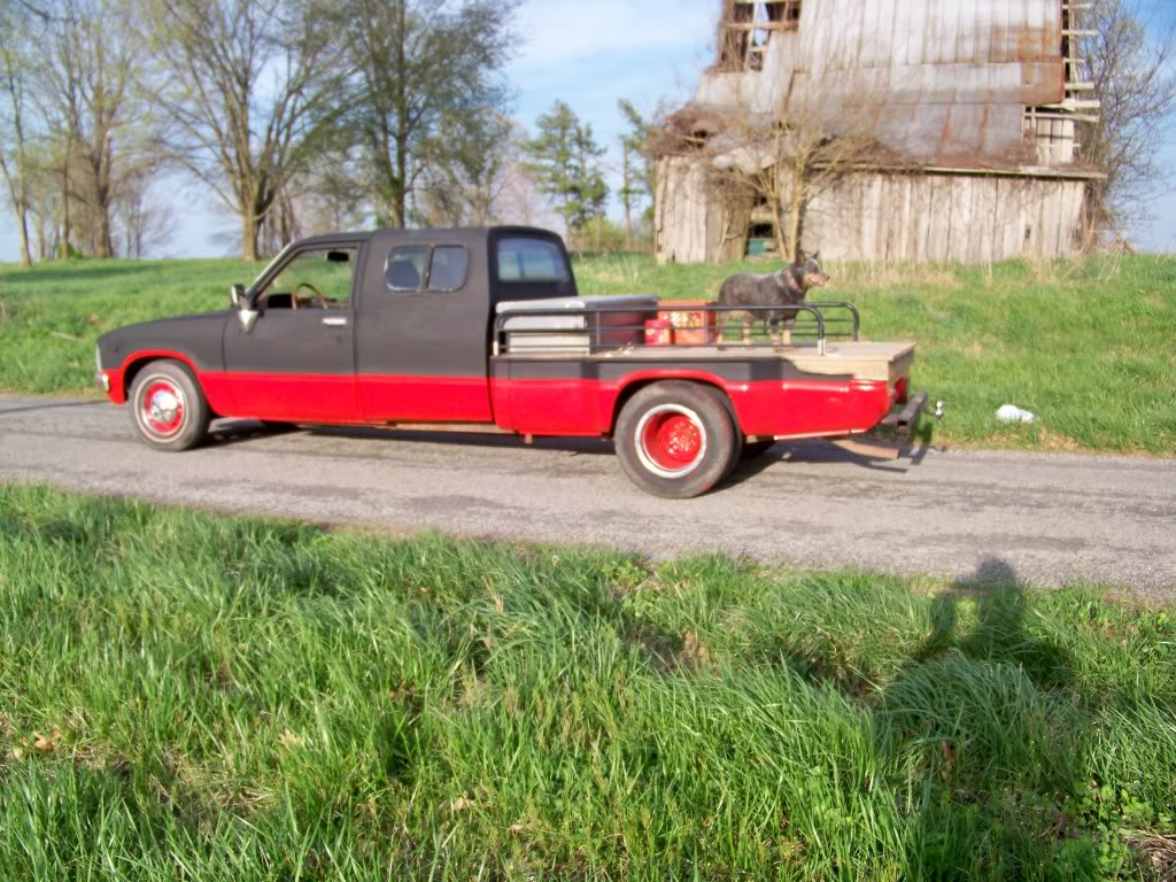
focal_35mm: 33
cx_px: 588
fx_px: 1121
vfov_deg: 42.9
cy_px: 441
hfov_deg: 55.4
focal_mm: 5.85
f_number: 2.8
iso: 64
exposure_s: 1/500
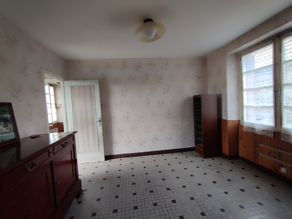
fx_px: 110
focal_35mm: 13
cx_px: 146
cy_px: 110
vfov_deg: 89.9
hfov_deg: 106.2
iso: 80
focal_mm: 1.66
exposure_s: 1/50
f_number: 2.2
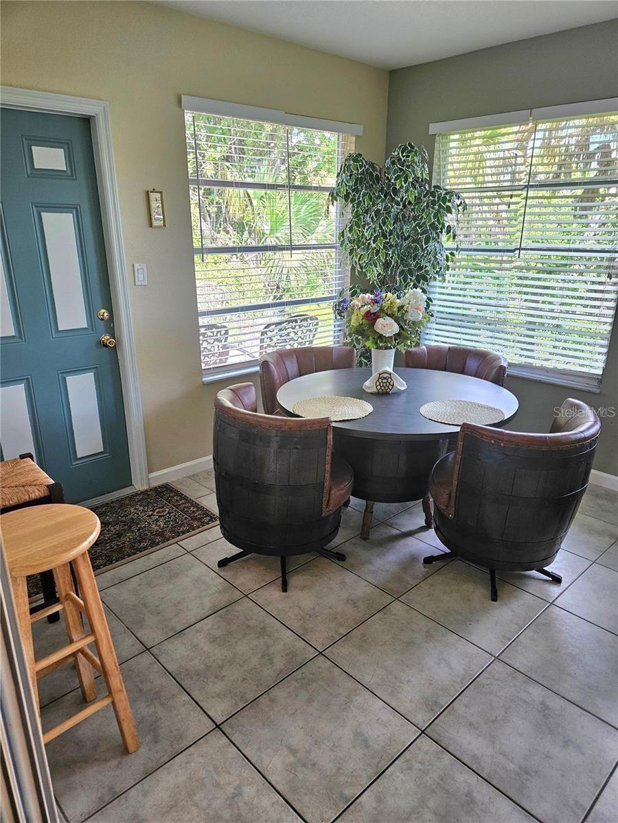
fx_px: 547
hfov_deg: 58.9
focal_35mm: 23
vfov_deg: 73.9
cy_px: 412
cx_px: 309
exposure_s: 1/120
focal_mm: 5.4
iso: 100
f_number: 1.8
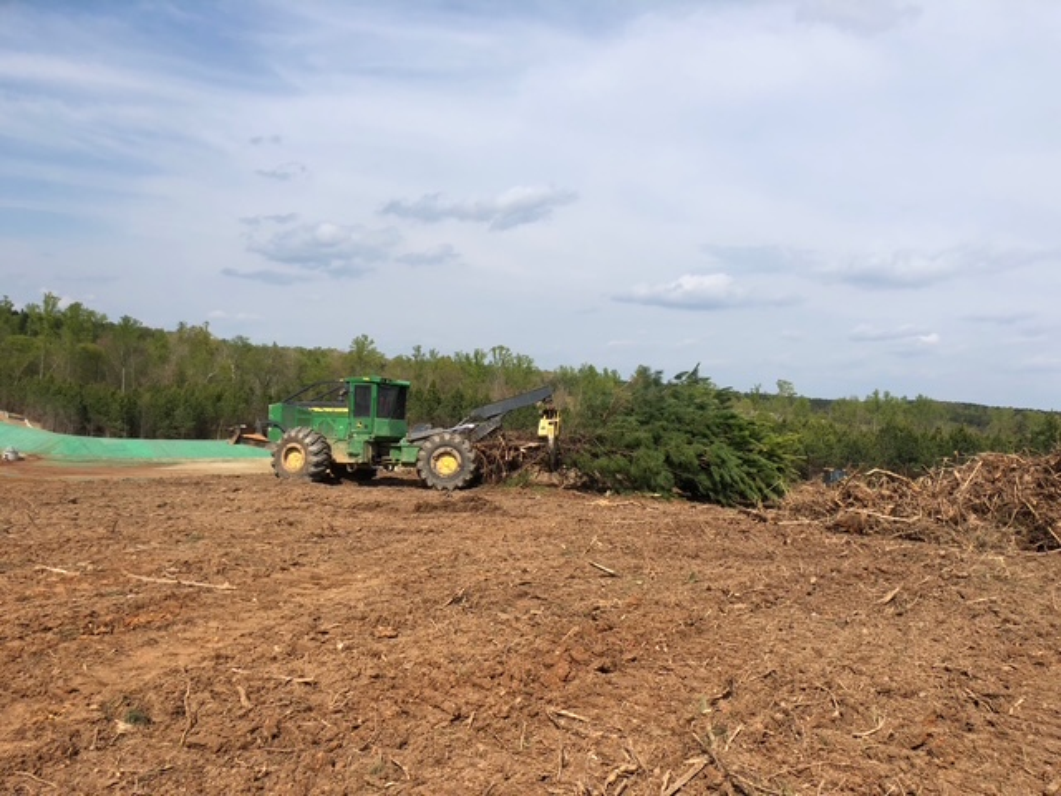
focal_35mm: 28
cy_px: 398
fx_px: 858
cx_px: 530
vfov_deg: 49.7
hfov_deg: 63.4
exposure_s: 1/3205
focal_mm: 4
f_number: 1.8
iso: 20
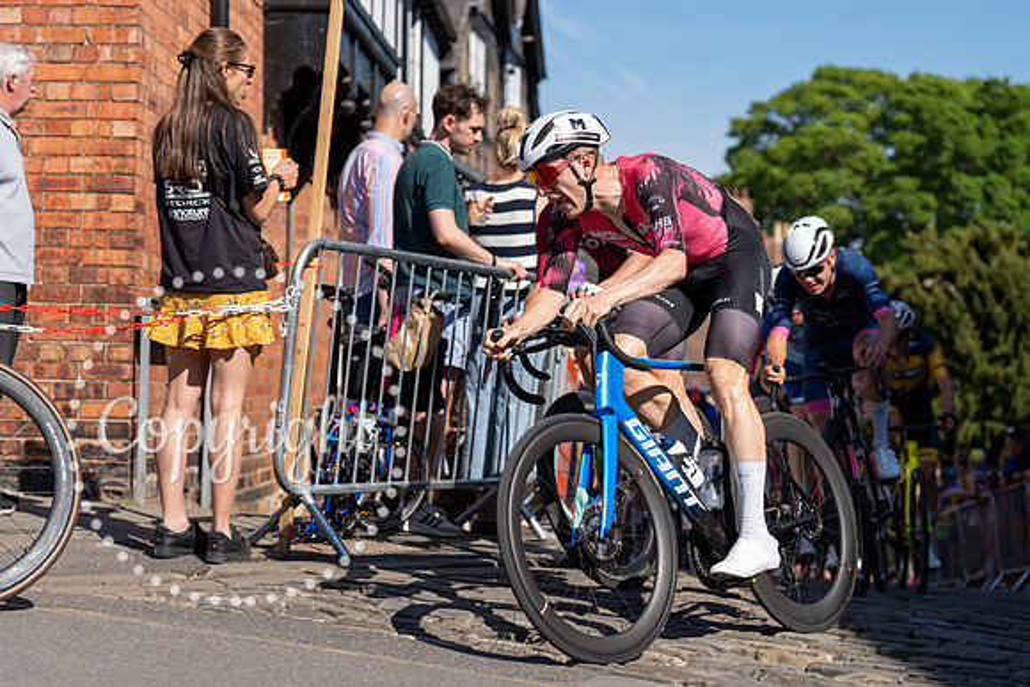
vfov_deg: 19.5
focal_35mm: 70
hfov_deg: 28.8
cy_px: 344
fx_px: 2003
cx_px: 515
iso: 100
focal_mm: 70
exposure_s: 1/1000
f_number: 3.5
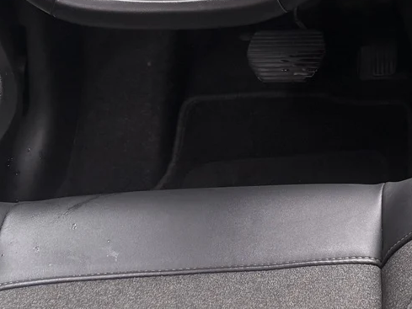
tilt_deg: -17.7
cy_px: -181
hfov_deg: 21.4
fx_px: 1012
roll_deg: +2.3
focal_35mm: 85
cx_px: 497
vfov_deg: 15.7
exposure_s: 1/121
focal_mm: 5.96
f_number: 1.6
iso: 80
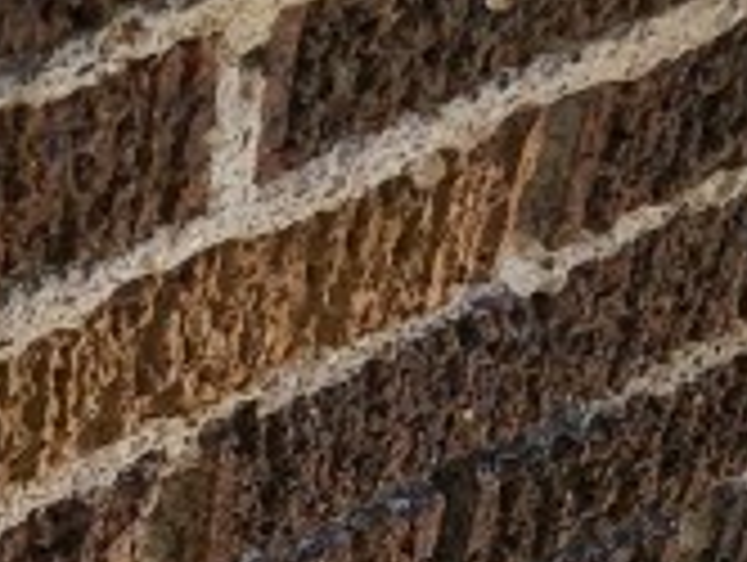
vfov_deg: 8.1
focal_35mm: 160
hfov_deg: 12.0
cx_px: -202
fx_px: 3458
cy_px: 1623
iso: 50
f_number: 1.8
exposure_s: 1/902
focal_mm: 4.25
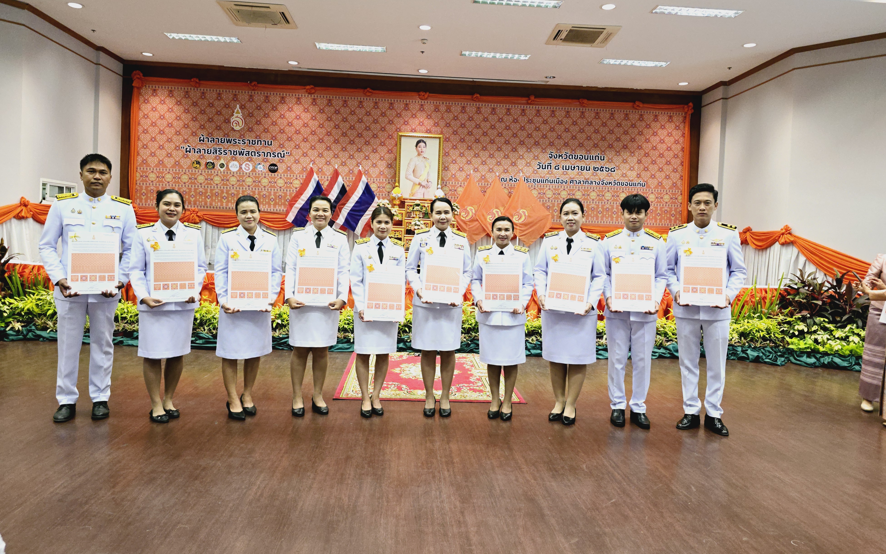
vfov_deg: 49.1
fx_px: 604
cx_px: 432
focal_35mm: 25
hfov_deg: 72.5
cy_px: 241
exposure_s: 1/100
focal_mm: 6.3
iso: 200
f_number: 1.7
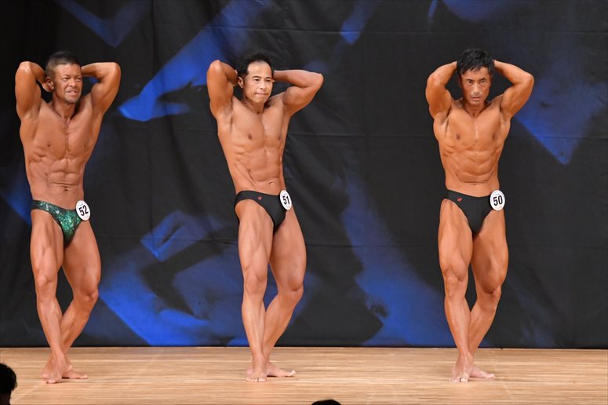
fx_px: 4811
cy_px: 202
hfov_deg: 7.2
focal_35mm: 285
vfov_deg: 4.8
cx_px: 304
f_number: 5.6
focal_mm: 190
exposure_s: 1/400
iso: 6400
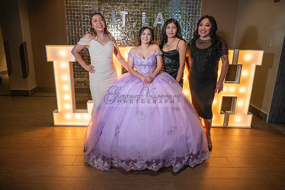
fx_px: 206
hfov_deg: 69.4
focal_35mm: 26
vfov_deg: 49.6
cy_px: 95
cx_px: 142
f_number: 5
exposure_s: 1/125
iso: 640
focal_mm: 26
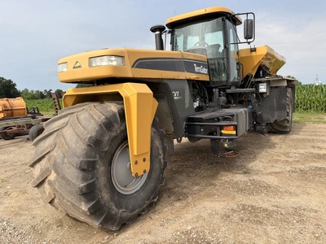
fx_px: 226
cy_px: 122
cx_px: 163
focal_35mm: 24
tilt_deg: -1.7
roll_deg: +0.3
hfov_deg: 71.6
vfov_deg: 56.8
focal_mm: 6.76
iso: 80
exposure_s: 1/3021
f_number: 1.78
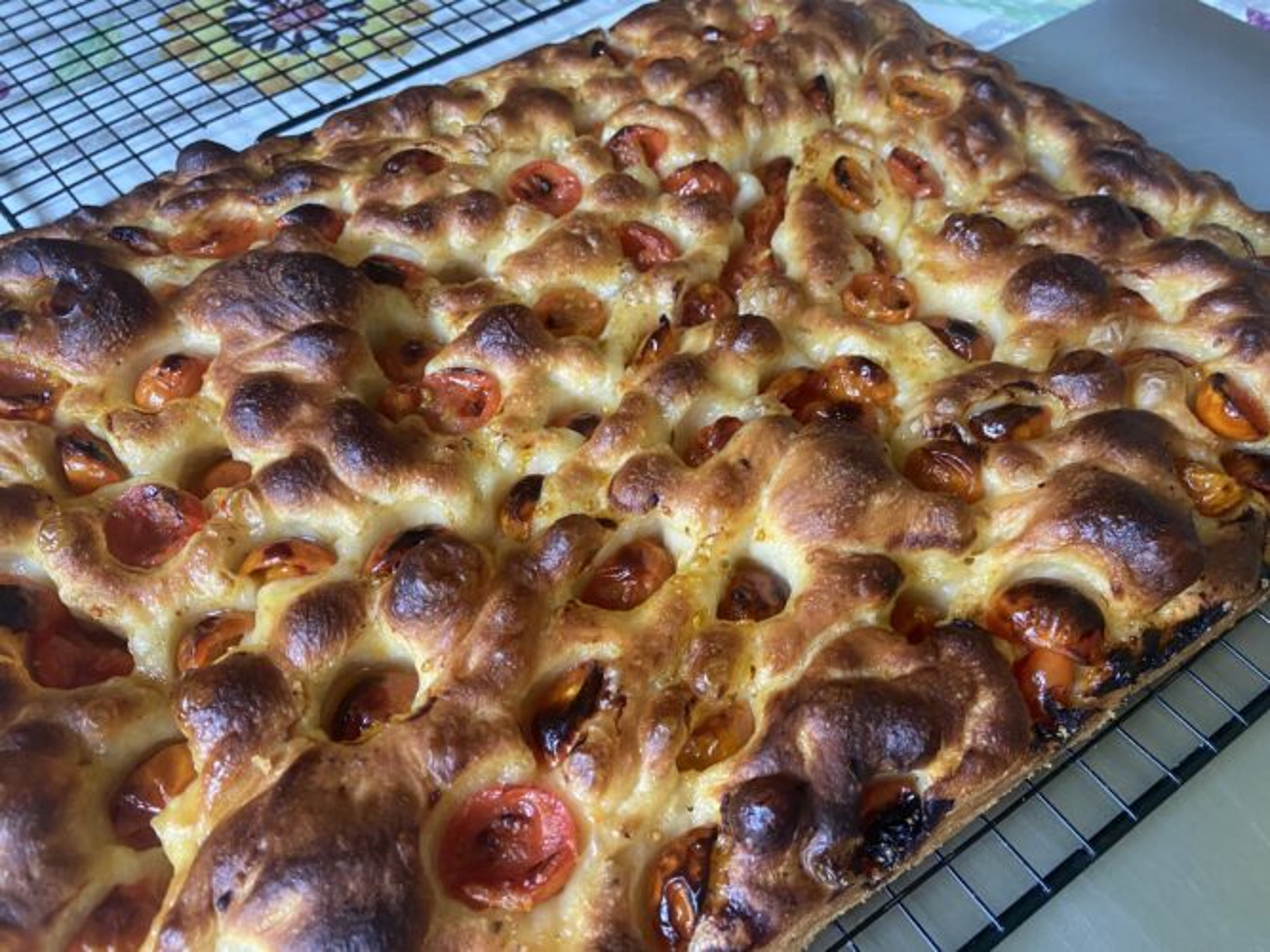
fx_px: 954
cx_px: 635
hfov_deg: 67.3
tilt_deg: -53.5
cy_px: 476
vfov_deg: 53.0
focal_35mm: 26
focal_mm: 4.25
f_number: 1.8
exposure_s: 1/60
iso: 320
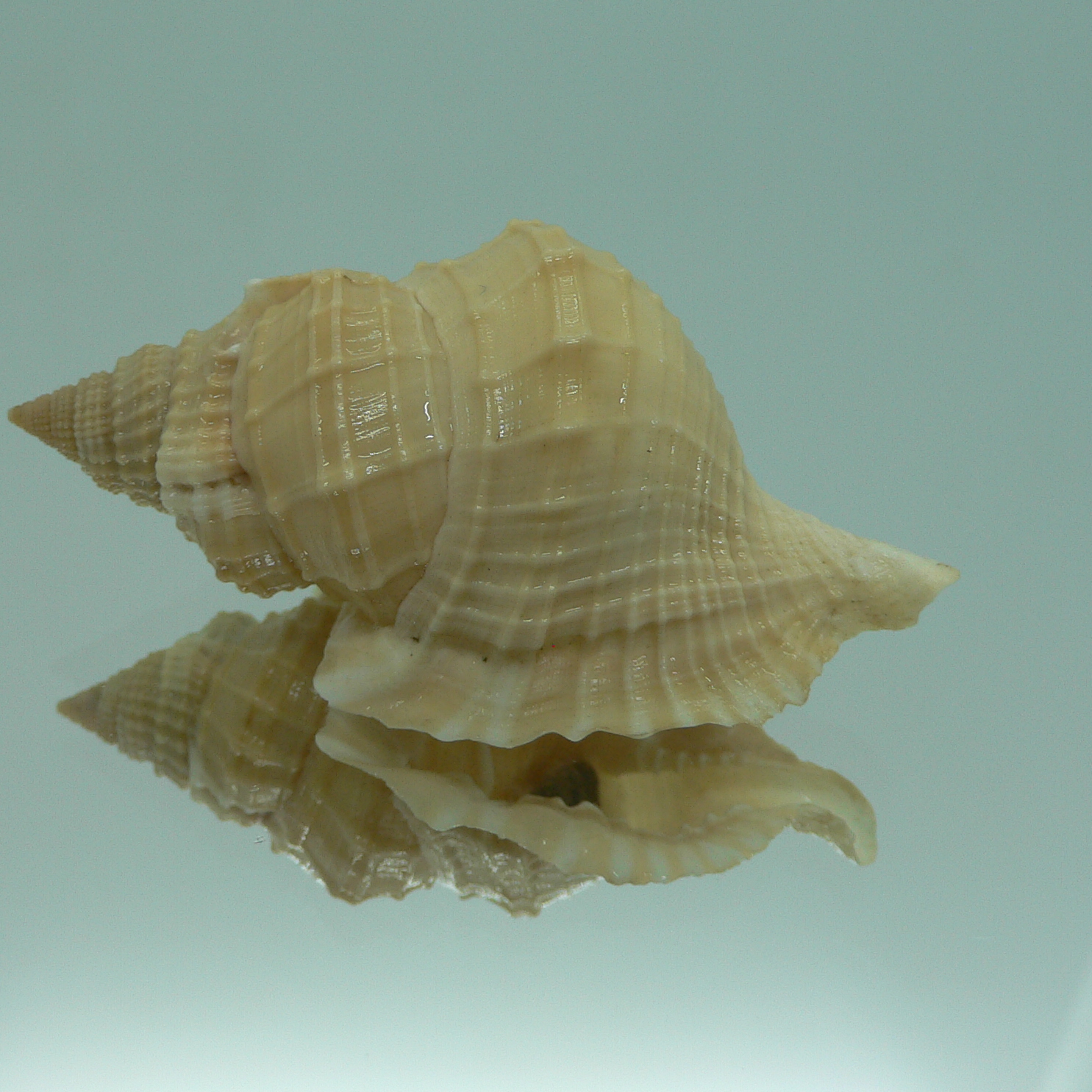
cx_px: 471
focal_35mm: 42
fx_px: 1499
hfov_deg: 39.9
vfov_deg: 40.0
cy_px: 537
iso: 80
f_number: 2.8
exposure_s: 1/60
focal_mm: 4.6
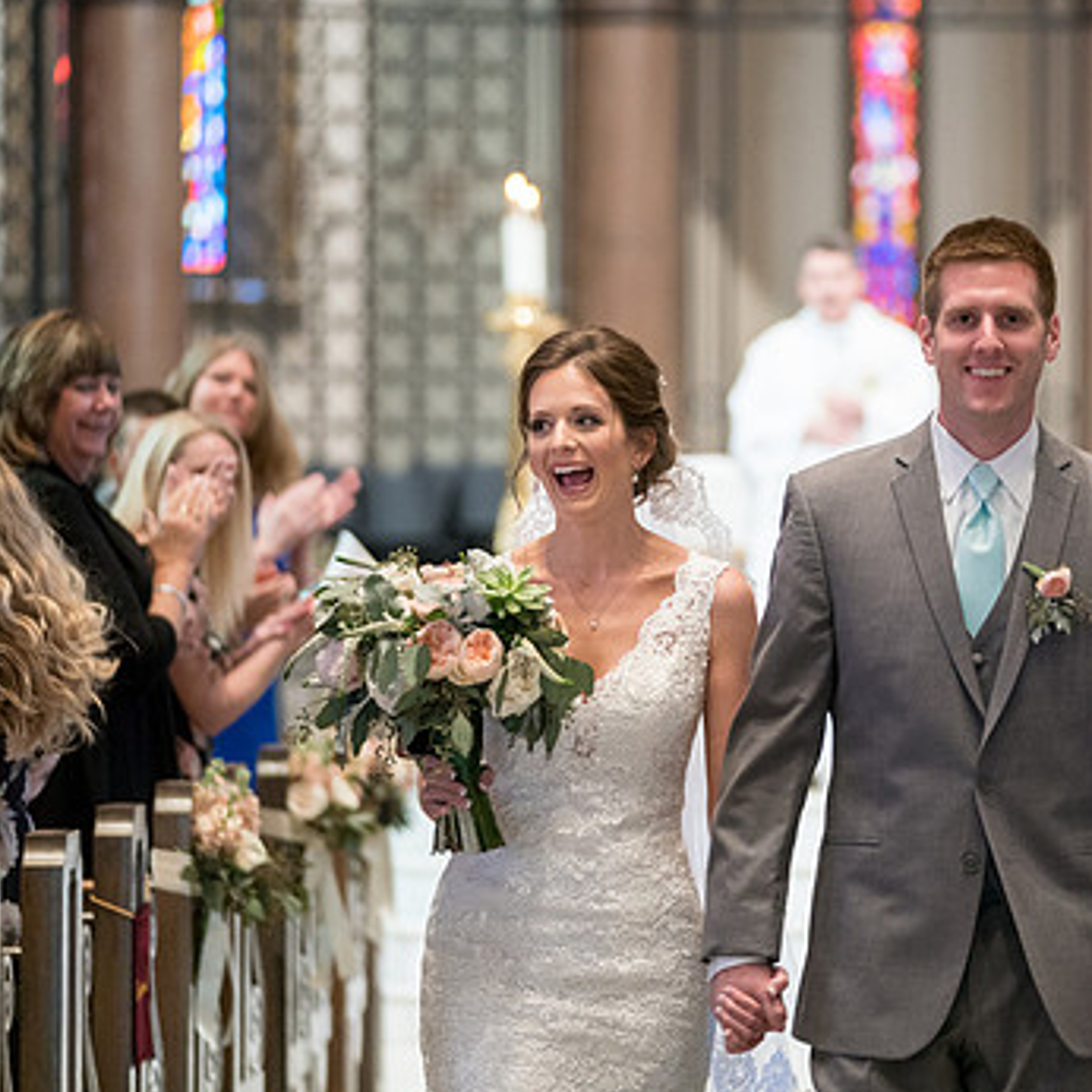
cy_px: 562
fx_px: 6924
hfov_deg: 9.0
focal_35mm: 194
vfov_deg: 9.0
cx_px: 906
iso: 2000
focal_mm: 128
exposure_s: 1/100
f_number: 2.8
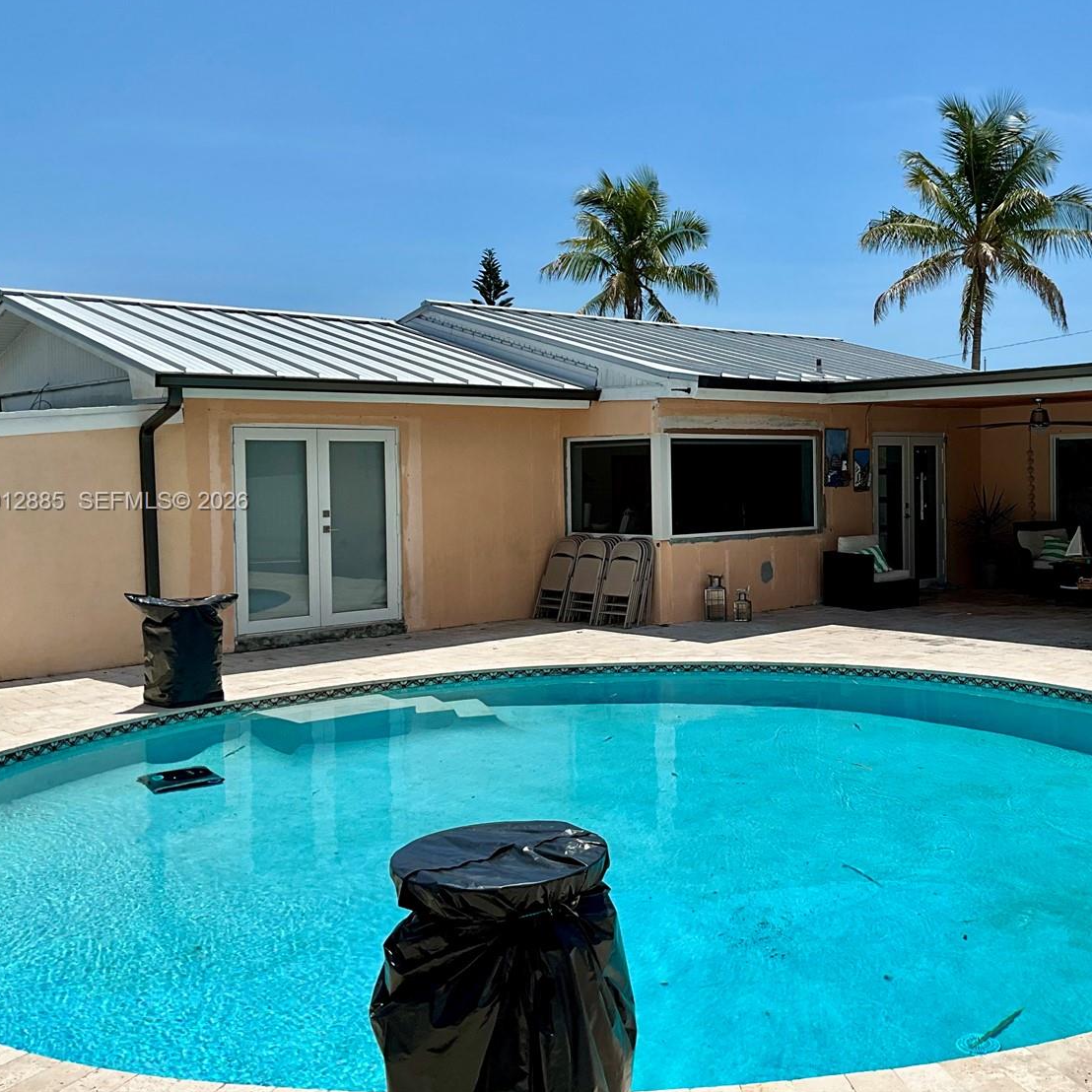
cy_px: 503
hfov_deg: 44.3
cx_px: 730
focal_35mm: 37
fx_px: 1321
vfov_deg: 44.9
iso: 25
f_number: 1.8
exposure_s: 1/3788
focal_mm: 3
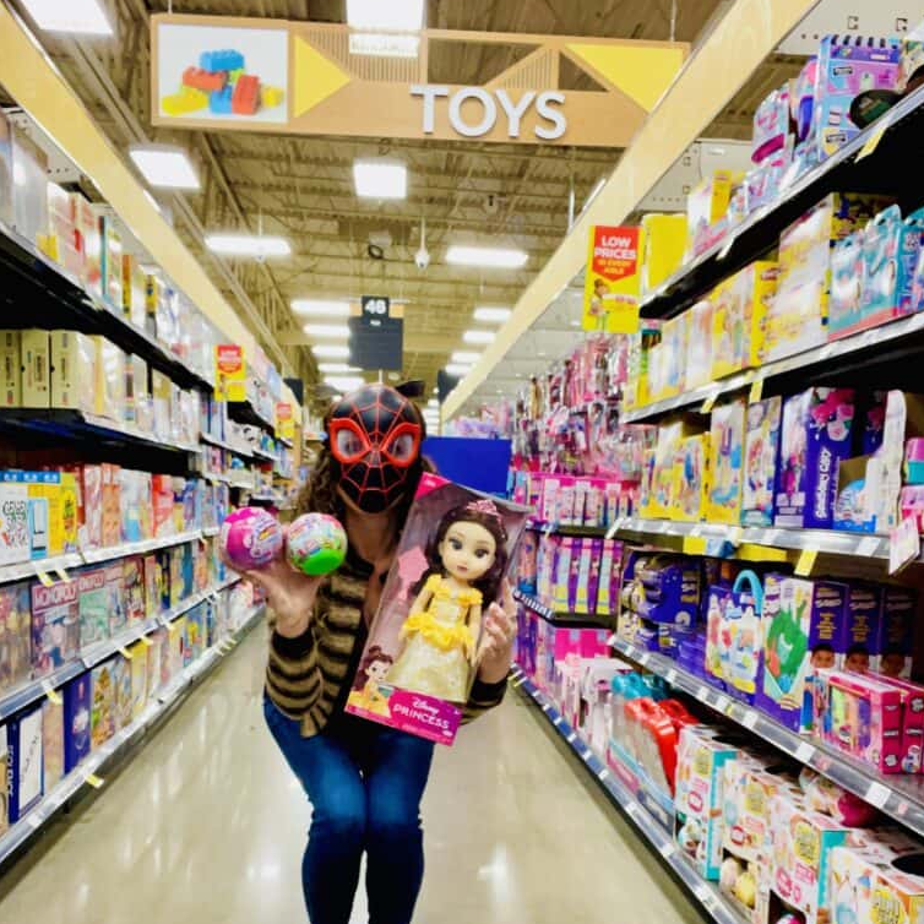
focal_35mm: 36
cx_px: 467
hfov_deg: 46.0
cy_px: 608
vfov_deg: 45.4
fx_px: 1087
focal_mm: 2.71
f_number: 2.2
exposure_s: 1/60
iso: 200
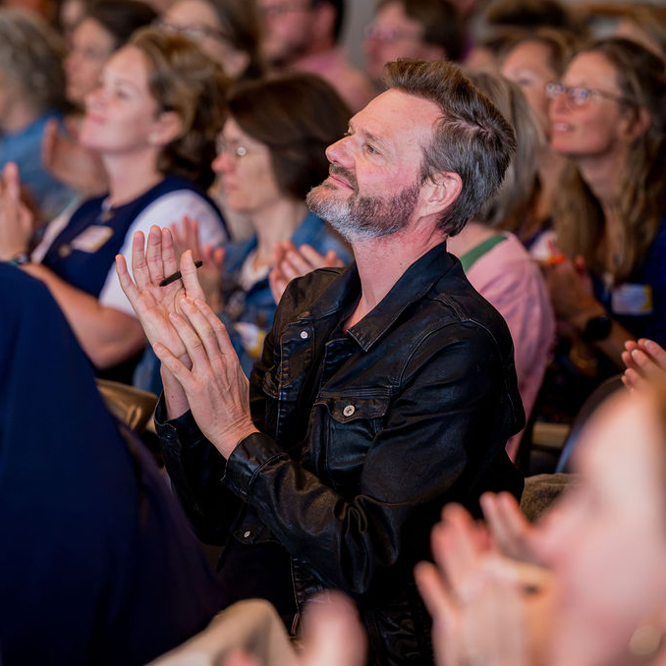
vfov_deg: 7.7
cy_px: 255
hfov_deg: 7.7
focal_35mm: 227
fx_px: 4941
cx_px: 318
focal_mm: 140
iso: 2500
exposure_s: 1/500
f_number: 3.2
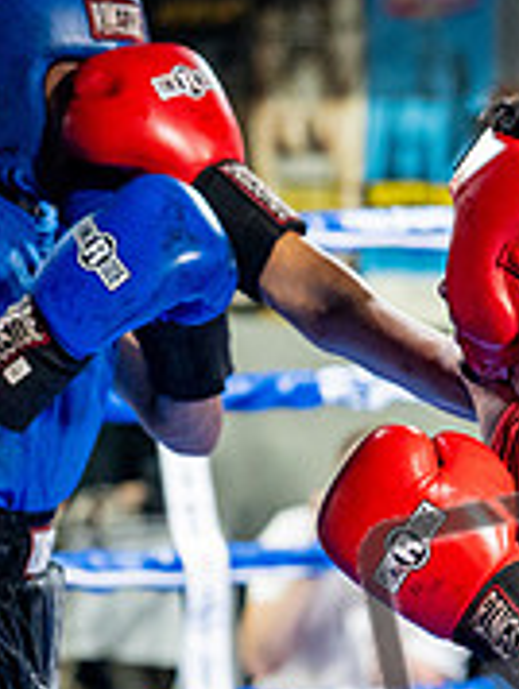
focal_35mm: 194
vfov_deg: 10.1
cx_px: 368
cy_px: 586
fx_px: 3869
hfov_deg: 7.7
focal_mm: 62
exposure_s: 1/800
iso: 4000
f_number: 2
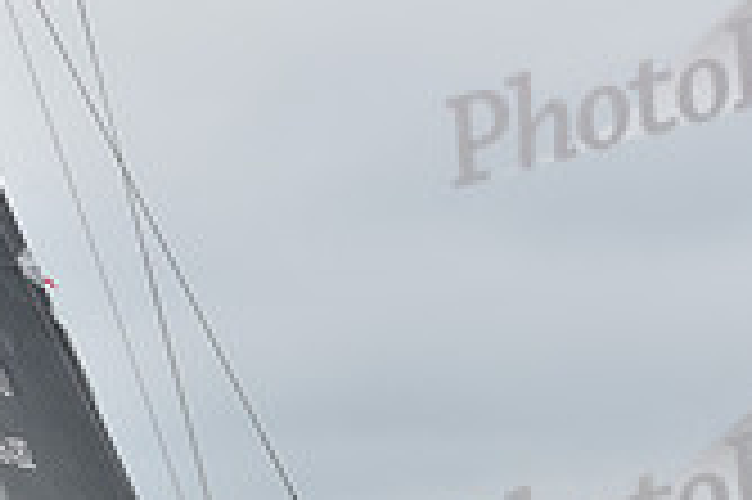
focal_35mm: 261
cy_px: 782
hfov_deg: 7.9
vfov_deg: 5.2
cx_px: 216
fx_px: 5447
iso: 250
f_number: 11
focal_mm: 75
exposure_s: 1/800
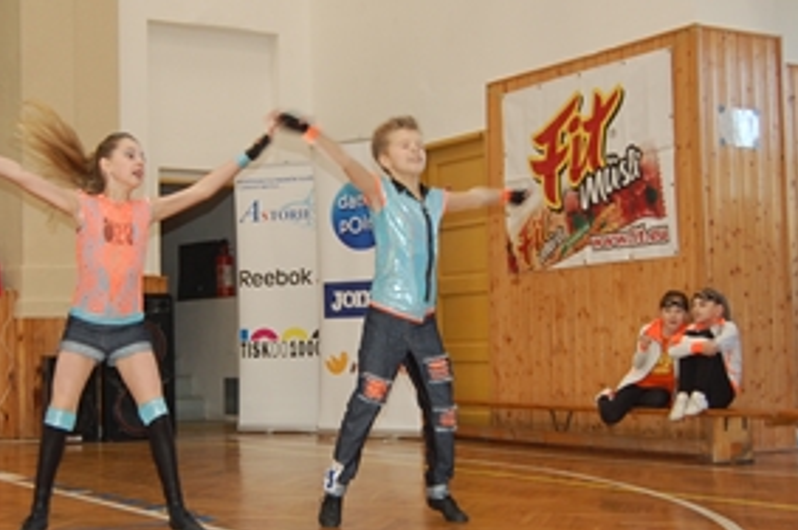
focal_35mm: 61
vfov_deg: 22.2
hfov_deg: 32.8
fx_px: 1348
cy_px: 302
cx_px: 302
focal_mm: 23
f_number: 3.8
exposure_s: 1/60
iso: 400
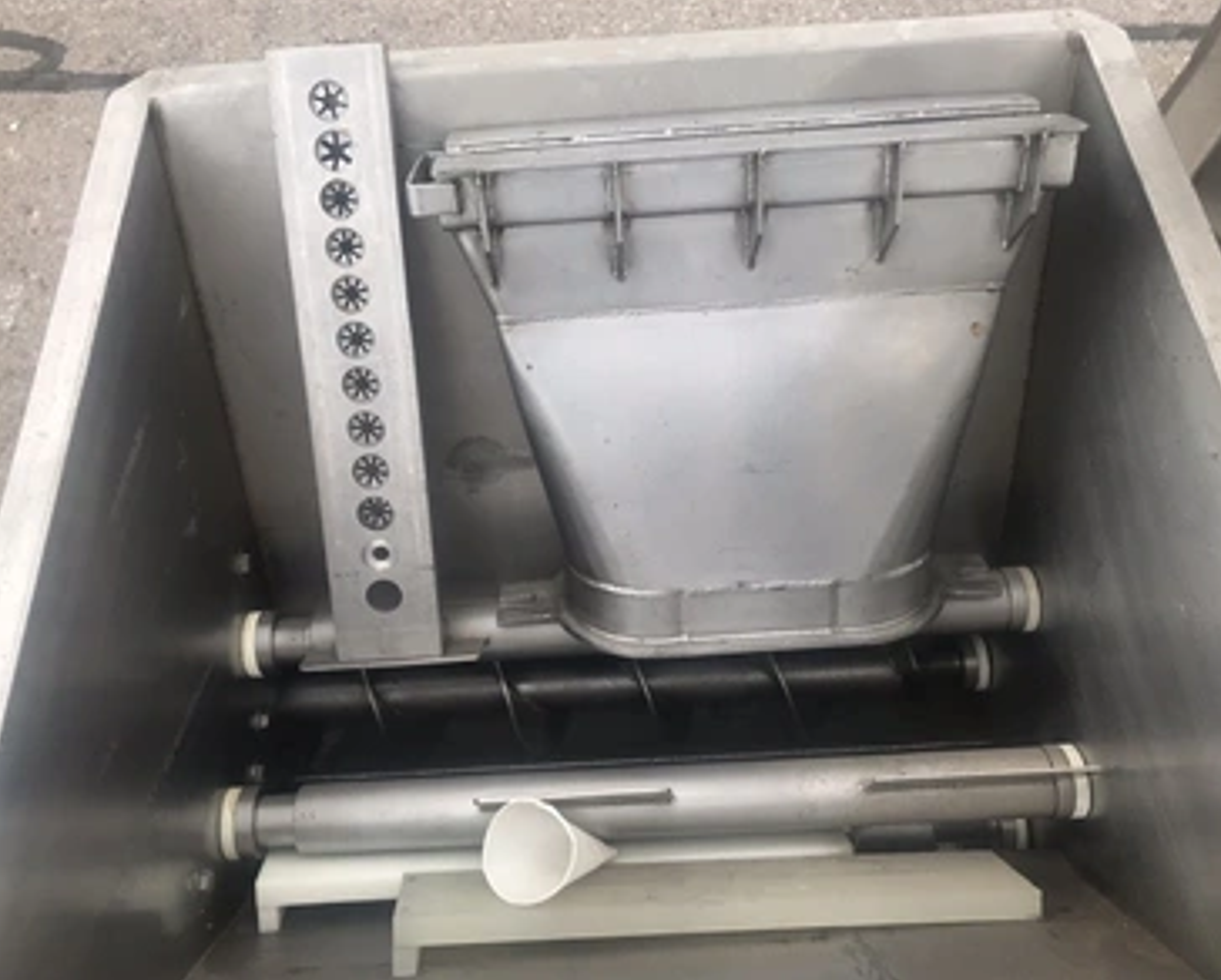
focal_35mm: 30
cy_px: 480
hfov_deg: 58.7
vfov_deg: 48.6
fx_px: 1085
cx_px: 590
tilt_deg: -60.0
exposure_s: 1/997
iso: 20
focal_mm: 3.99
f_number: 1.8
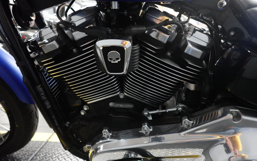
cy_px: 91
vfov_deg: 51.0
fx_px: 168
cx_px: 131
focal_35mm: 24
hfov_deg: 74.8
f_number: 2
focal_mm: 7.6
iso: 3200
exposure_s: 1/125
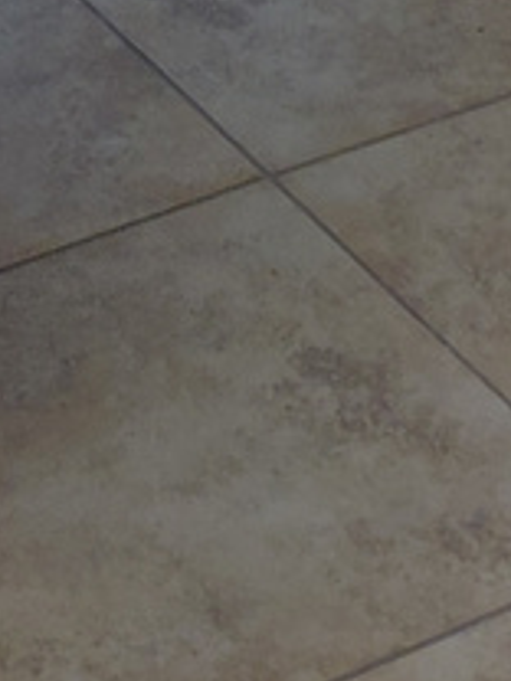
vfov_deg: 8.7
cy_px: -1434
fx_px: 3641
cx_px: 39
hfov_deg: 8.0
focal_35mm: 185
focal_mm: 4.69
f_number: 1.8
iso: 160
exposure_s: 1/120
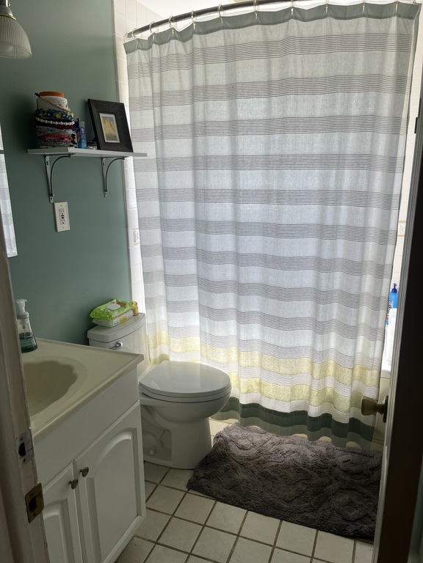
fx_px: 424
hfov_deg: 53.1
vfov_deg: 67.3
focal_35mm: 26
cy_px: 282
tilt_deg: -16.6
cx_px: 212
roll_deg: +1.1
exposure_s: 1/159
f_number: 1.6
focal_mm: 5.1
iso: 40
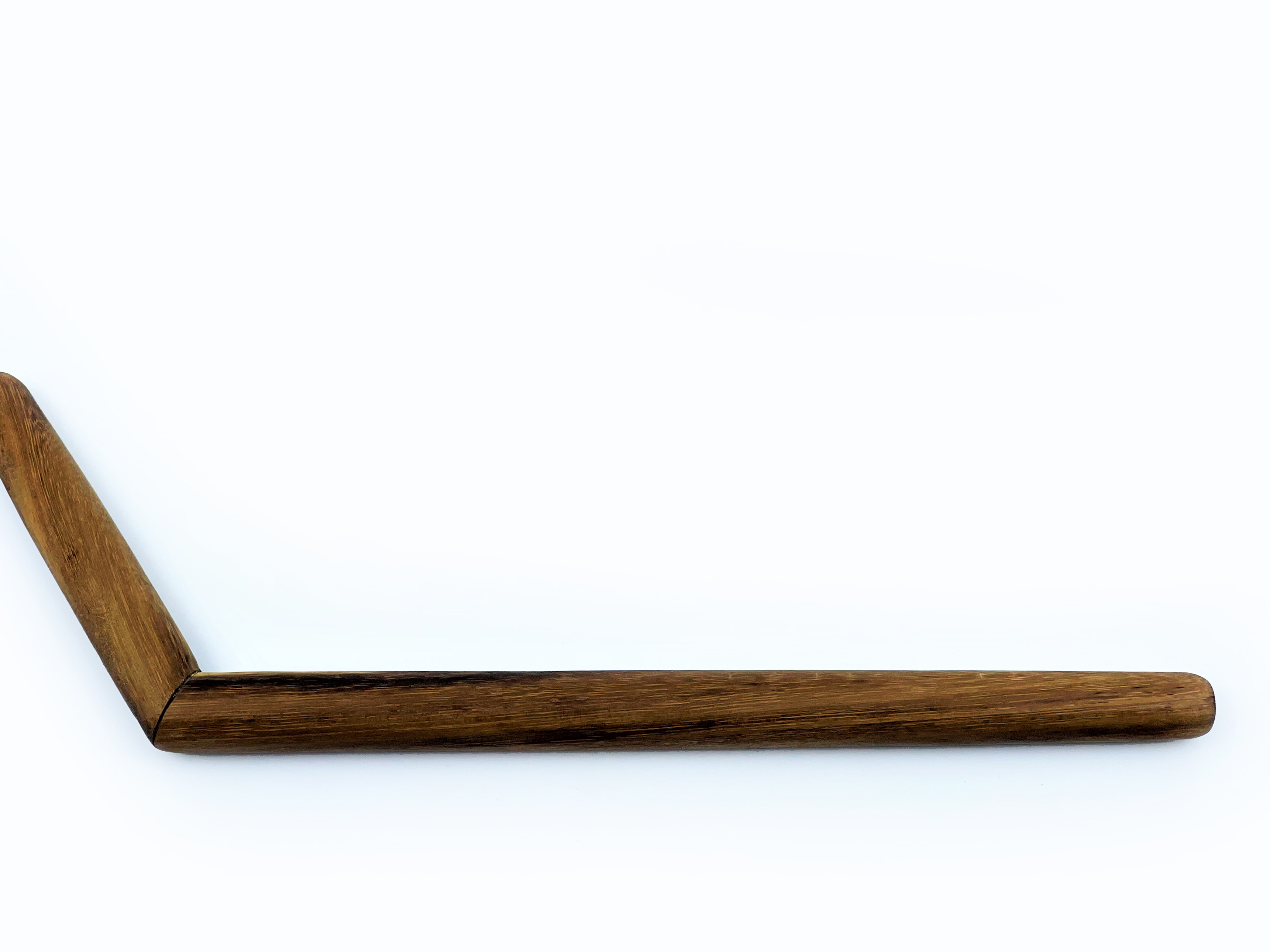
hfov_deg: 26.0
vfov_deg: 19.6
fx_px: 2751
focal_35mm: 75
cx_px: 594
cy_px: 508
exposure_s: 1/541
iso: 20
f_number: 2.2
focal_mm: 7.5
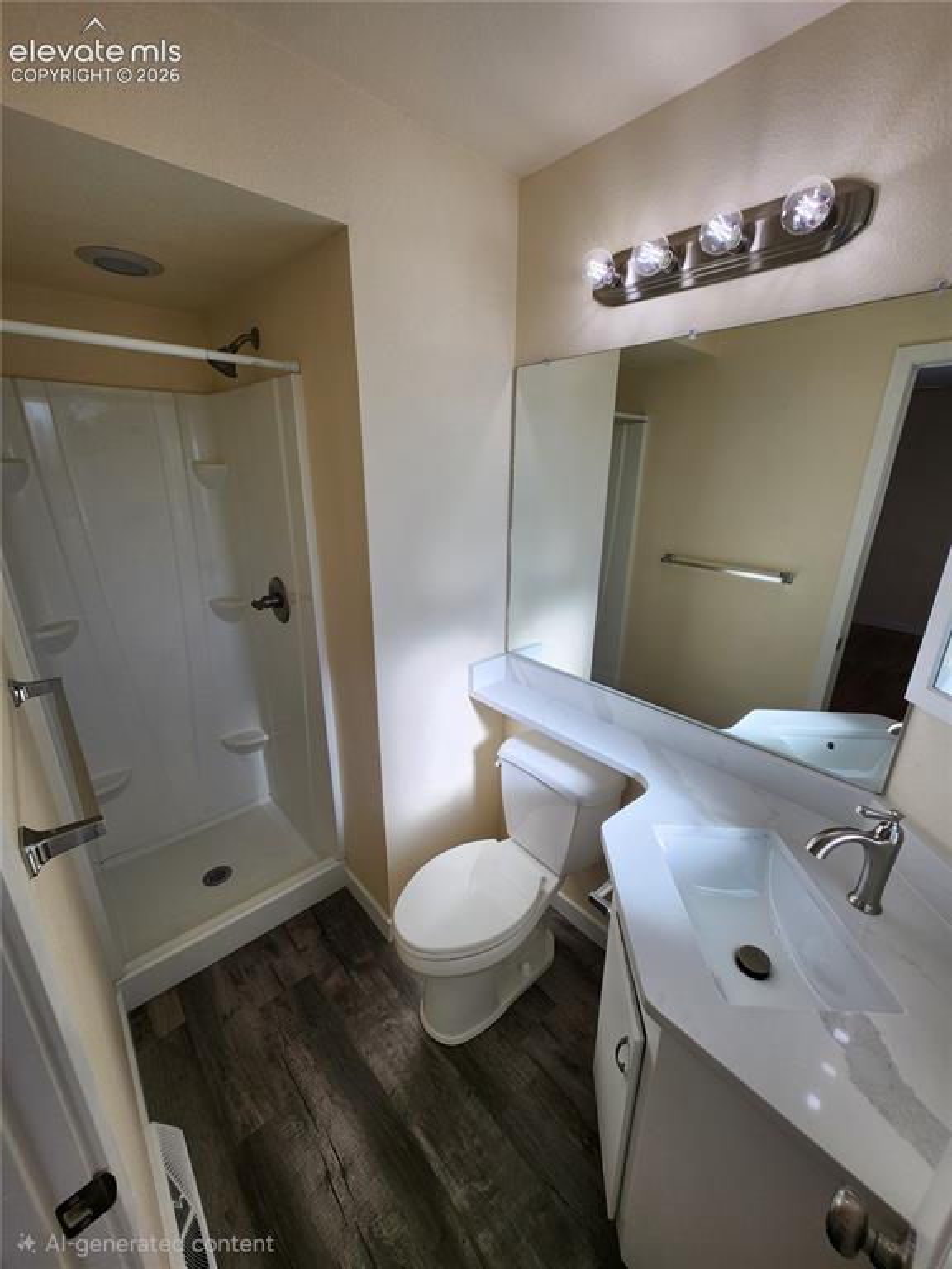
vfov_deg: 106.2
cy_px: 634
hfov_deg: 89.9
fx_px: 477
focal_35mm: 13
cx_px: 476
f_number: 2.2
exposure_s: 1/200
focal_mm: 1.74
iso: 32
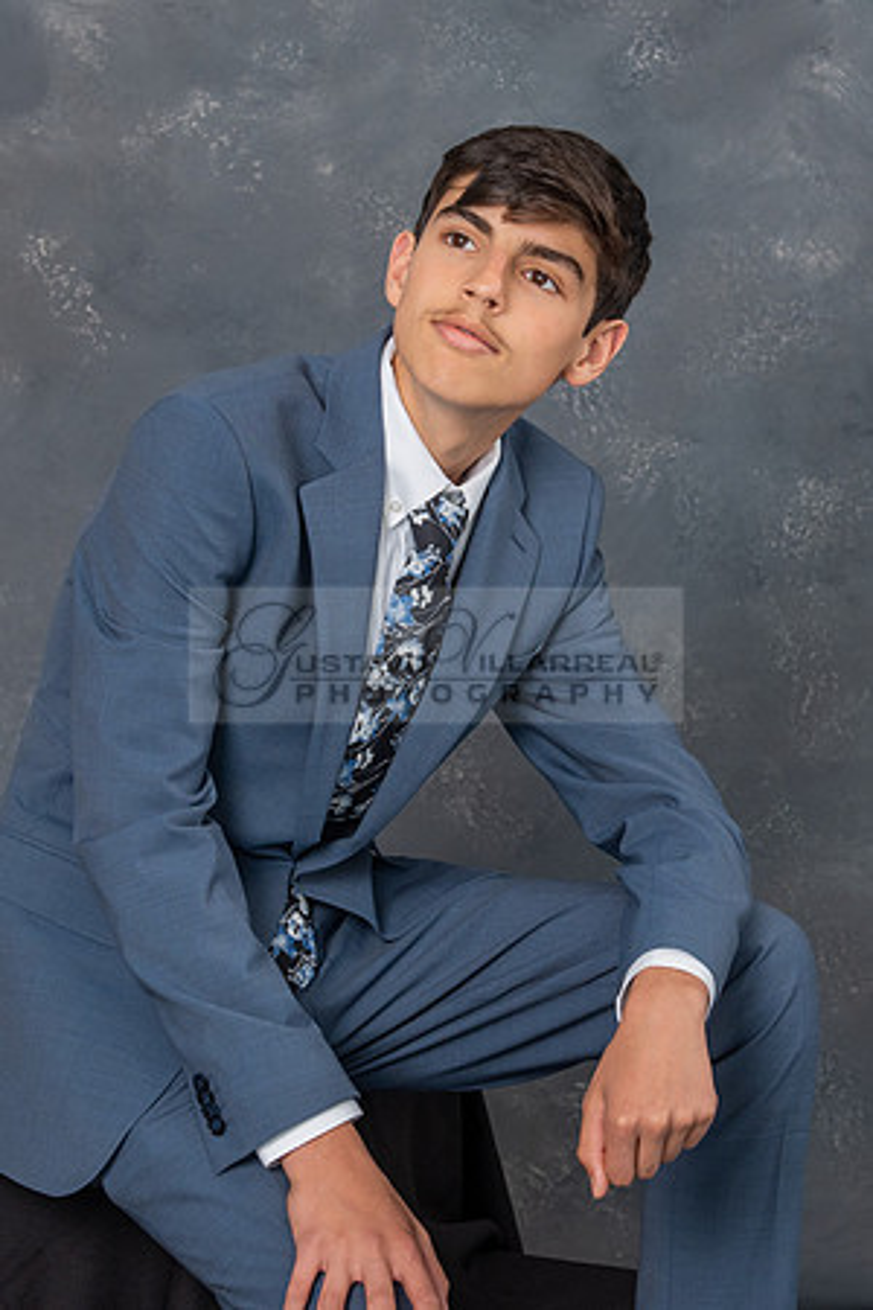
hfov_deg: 12.1
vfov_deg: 18.0
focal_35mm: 113
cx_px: 463
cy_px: 519
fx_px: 4123
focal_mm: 48
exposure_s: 1/160
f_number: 5.6
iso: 200
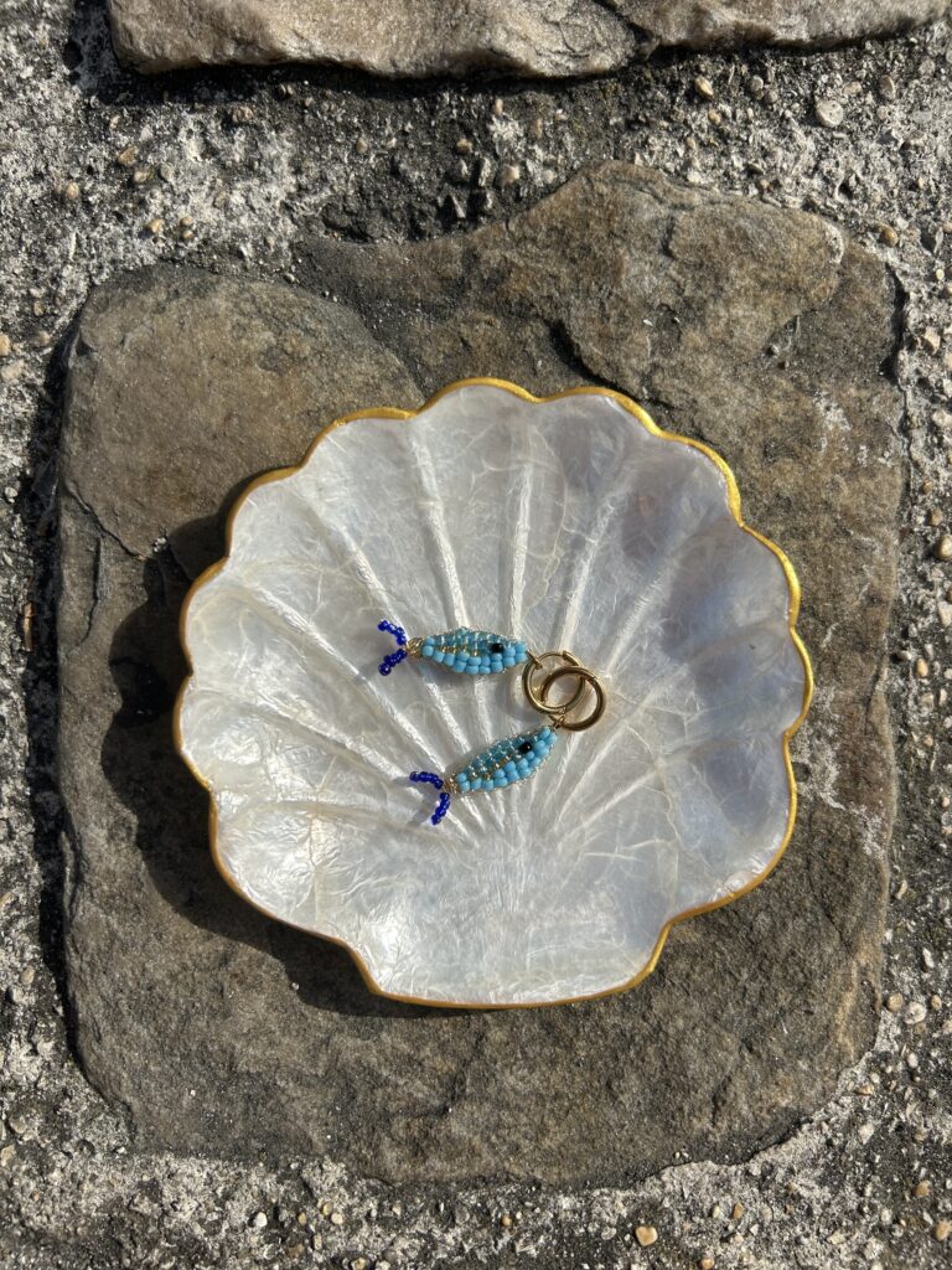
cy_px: 635
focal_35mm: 26
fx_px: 953
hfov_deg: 53.1
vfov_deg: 67.3
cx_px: 476
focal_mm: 5.7
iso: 50
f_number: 1.5
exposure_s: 1/8696
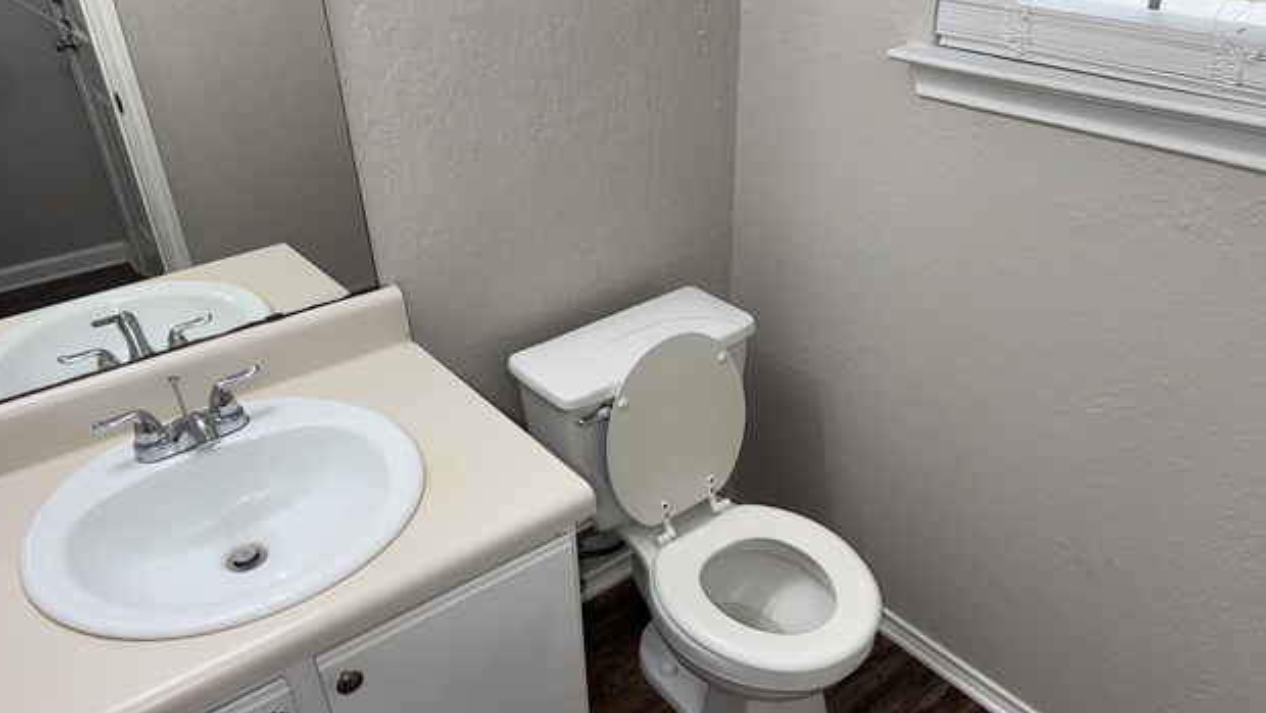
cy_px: 407
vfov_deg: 42.8
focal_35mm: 27
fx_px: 907
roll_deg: +2.3
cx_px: 629
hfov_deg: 69.9
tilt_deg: -31.2
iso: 64
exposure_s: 1/120
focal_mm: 6.76
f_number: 1.78
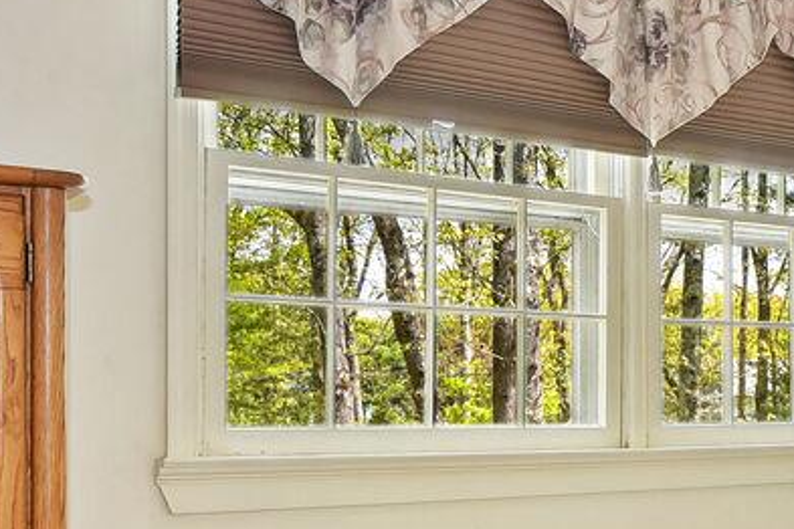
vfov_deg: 20.4
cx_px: 988
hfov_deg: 26.6
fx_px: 1456
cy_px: 424
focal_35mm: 66
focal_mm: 15
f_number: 8
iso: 200
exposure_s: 1/10
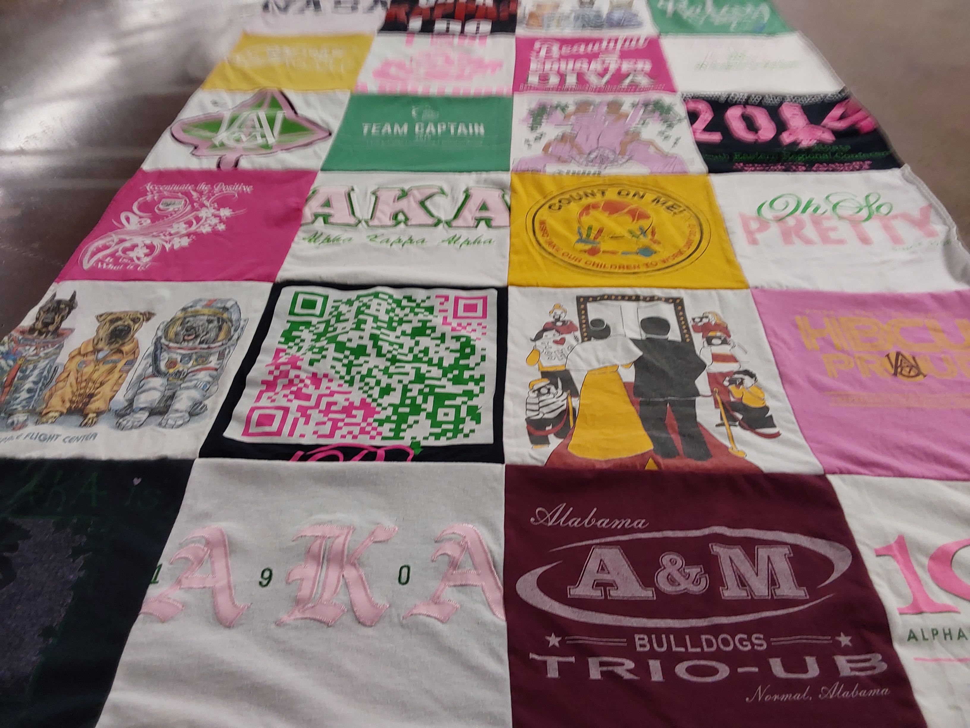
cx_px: 485
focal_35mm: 28
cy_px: 364
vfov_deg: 49.7
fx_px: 785
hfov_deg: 63.4
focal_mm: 2.91
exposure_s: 1/60
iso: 64
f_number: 1.9
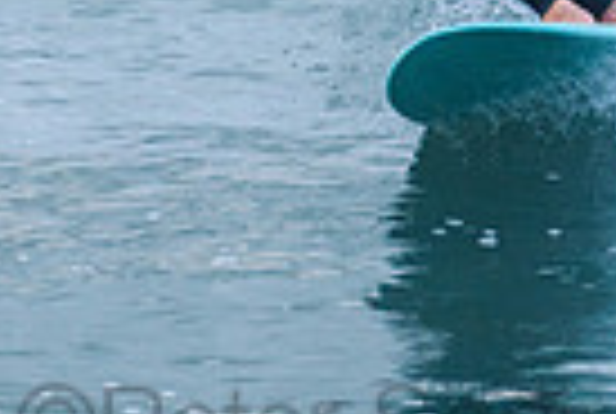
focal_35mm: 2124
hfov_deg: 1.0
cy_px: -322
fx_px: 36423
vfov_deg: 0.7
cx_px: 364
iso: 560
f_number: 5.6
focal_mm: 500
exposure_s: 1/1000
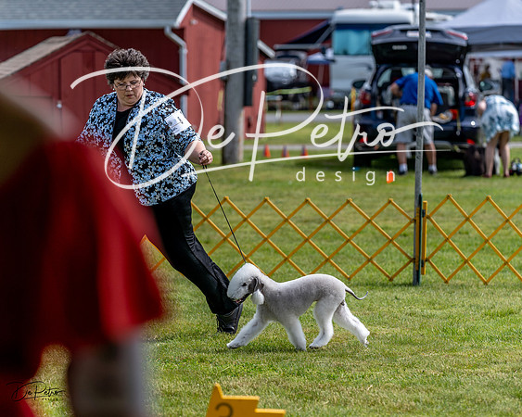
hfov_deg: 13.1
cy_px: 217
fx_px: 2281
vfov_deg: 10.5
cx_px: 261
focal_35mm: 148
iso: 100
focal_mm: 126
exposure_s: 1/1000
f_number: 3.5
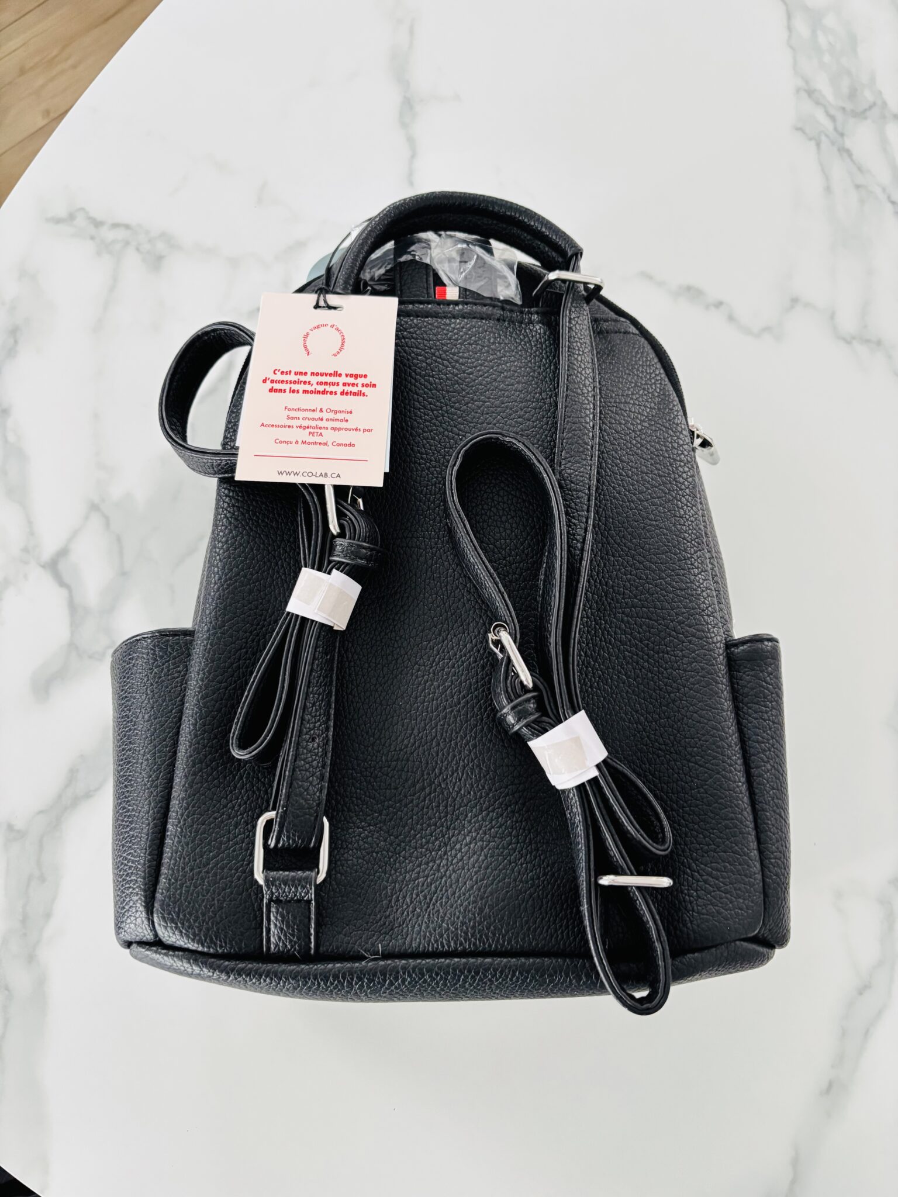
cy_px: 598
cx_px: 449
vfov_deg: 67.3
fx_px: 899
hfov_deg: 53.1
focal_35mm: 26
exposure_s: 1/40
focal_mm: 5.96
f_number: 1.6
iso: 640
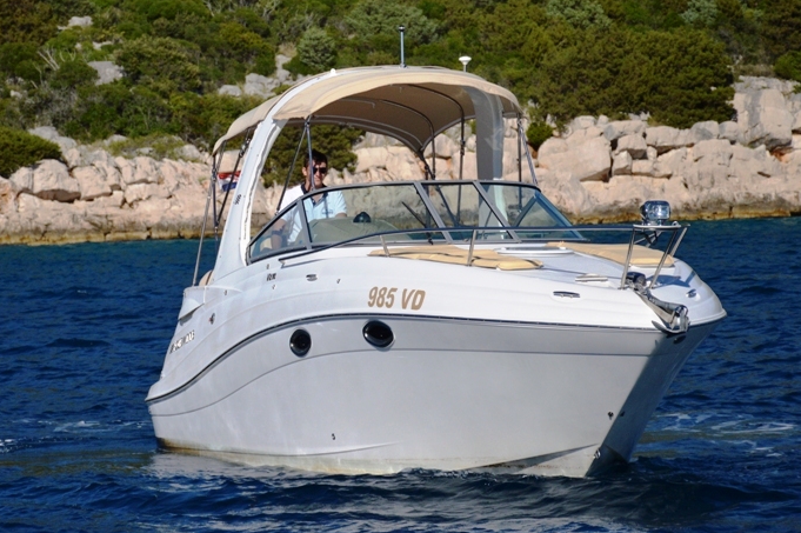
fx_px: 4195
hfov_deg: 10.9
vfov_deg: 7.3
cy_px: 214
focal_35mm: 189
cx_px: 336
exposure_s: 1/4000
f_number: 5.3
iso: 280
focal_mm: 95
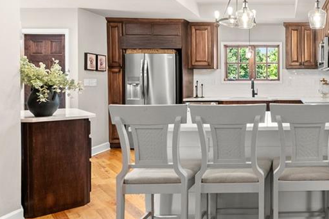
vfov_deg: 41.7
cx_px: 294
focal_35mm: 31
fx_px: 285
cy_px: 78
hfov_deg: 52.8
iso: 800
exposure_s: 1/6
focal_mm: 15.6
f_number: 7.1
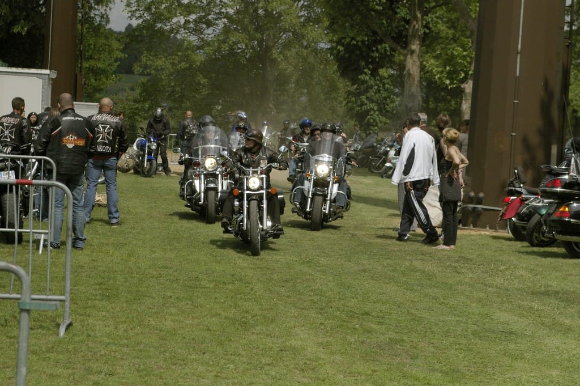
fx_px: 1690
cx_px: 290
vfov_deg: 13.0
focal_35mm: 105
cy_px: 193
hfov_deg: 19.5
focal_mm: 70
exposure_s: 1/4000
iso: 800
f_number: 5.6
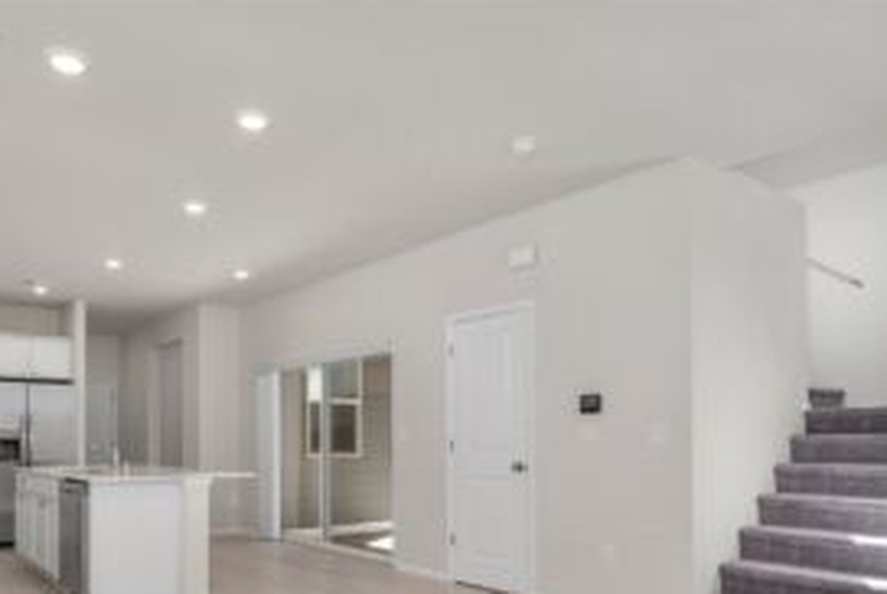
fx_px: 617
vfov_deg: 49.7
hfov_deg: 70.2
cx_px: 326
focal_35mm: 25
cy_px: 432
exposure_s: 1/20
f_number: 7.1
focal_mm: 17
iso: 1000
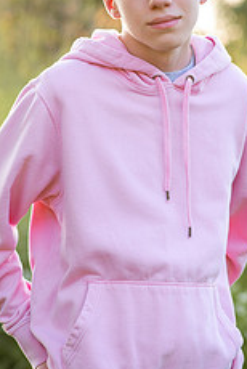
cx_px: 136
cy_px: 125
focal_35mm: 166
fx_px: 1703
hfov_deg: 8.3
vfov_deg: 12.3
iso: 100
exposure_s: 1/200
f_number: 2.8
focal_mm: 85
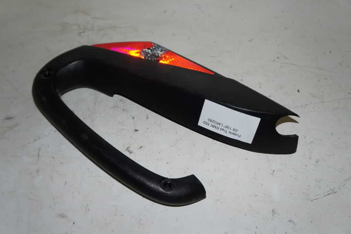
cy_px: 117
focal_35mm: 34
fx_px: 336
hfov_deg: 55.1
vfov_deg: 38.4
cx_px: 176
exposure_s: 1/60
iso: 160
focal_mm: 23
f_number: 4
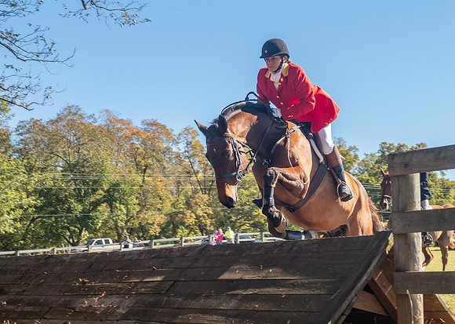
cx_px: 254
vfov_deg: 22.5
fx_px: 814
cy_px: 153
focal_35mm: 63
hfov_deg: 31.2
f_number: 4
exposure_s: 1/320
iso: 400
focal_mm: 32
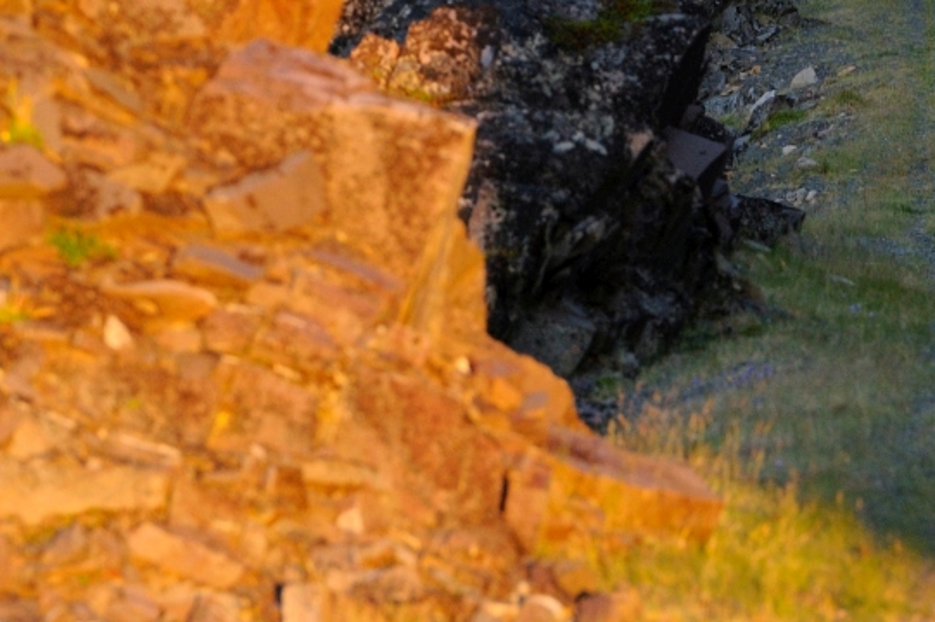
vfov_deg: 1.5
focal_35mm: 887
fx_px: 23022
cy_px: -23
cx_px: 1222
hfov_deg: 2.3
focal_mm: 200
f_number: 6.3
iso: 400
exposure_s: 1/100
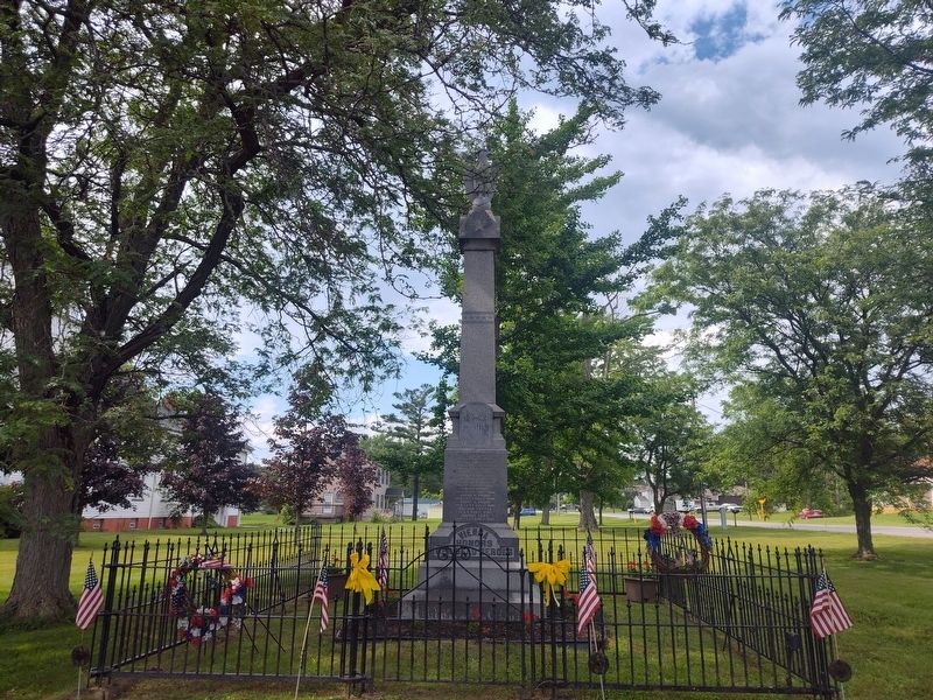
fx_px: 620
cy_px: 350
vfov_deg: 58.9
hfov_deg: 73.9
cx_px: 466
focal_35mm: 23
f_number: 1.8
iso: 100
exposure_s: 1/1301
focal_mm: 5.56
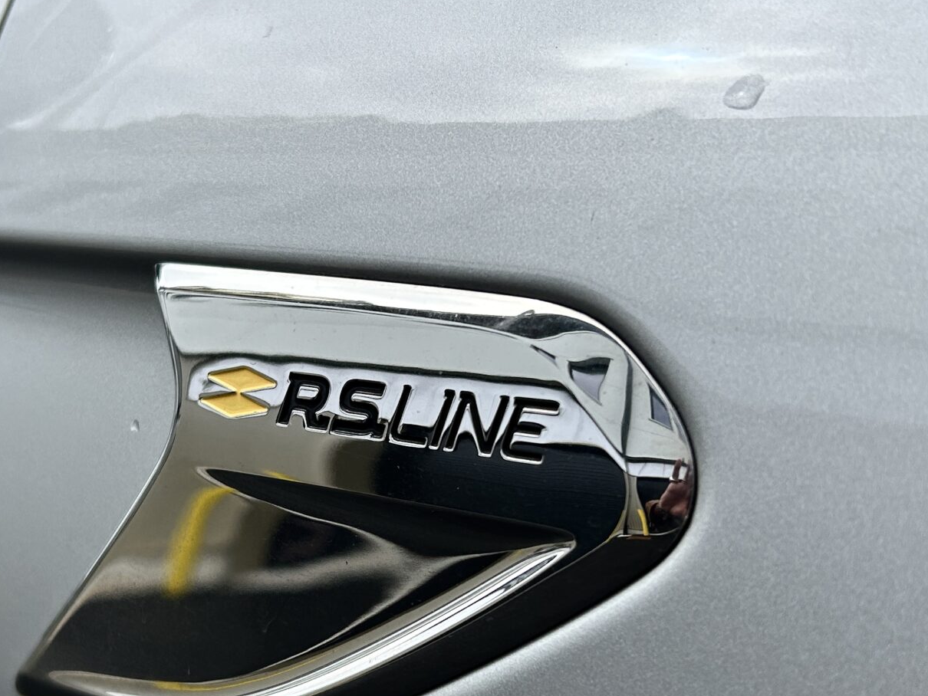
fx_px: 1475
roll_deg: +5.8
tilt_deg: -14.8
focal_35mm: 55
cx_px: 363
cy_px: 473
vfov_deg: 26.4
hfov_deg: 34.8
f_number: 1.5
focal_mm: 5.7
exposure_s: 1/3571
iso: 50
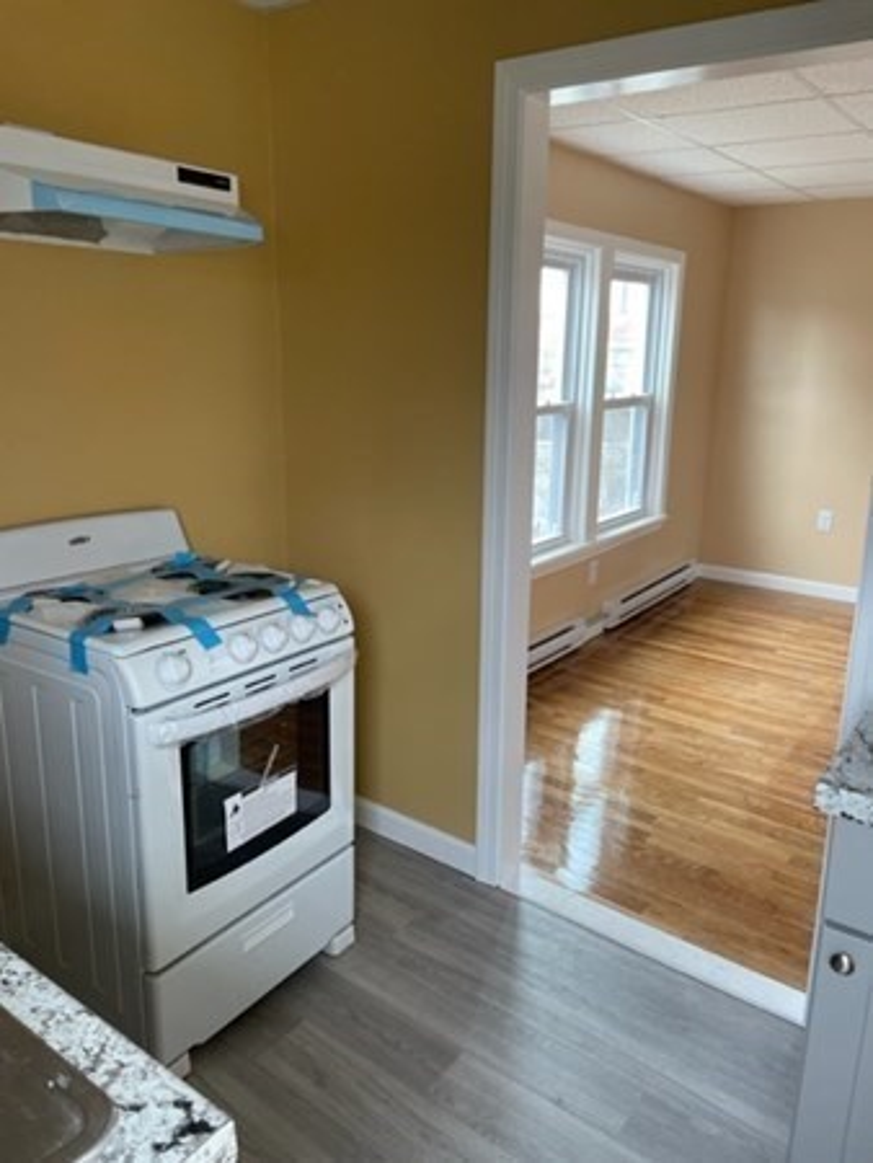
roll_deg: -0.4
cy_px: 582
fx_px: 873
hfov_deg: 53.1
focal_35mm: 26
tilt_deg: -15.2
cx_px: 436
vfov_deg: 67.3
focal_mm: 4.2
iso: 125
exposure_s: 1/108
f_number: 1.6
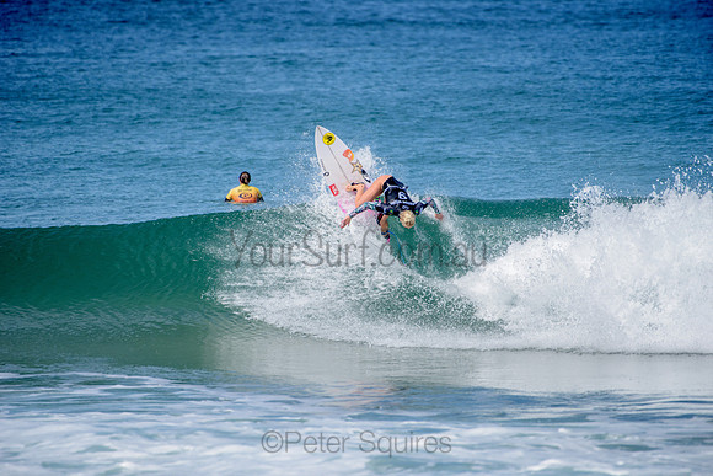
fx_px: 9905
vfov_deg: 2.8
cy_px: 238
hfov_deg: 4.1
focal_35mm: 500
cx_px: 356
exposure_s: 1/2500
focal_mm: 500
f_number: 6.3
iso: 250
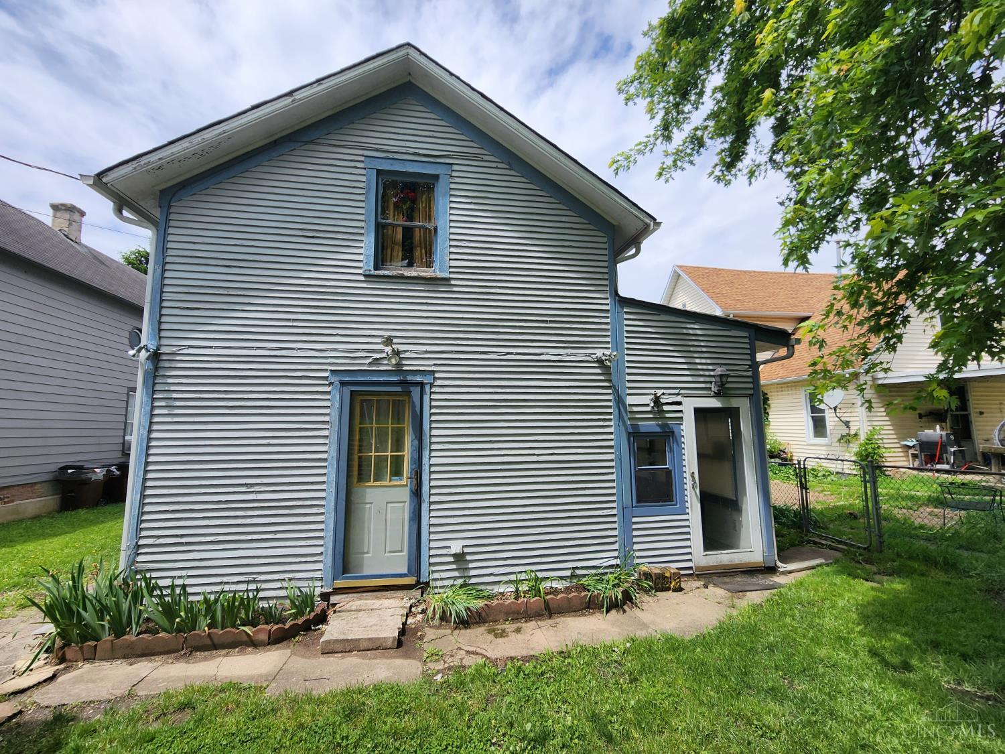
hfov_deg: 106.2
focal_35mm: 13
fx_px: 377
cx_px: 502
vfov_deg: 89.9
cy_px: 377
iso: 50
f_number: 2.2
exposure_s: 1/1829
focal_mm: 2.2
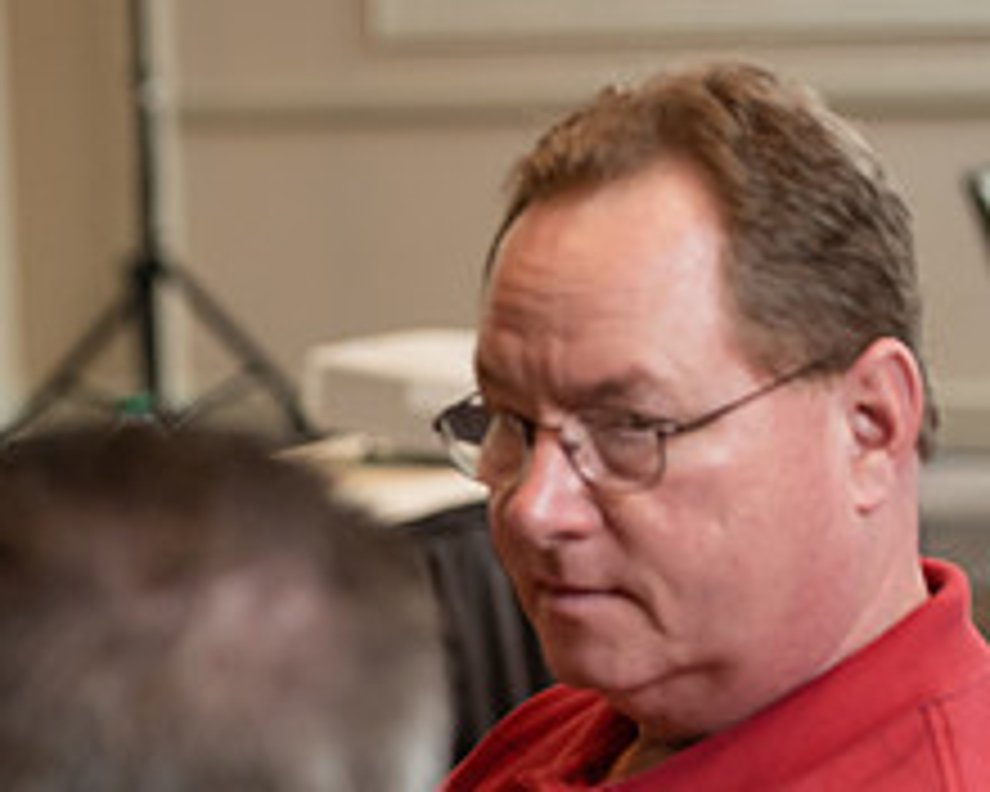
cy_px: 835
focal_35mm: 173
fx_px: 5069
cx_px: -81
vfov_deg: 8.9
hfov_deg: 11.0
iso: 1600
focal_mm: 70
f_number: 3.5
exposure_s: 1/200
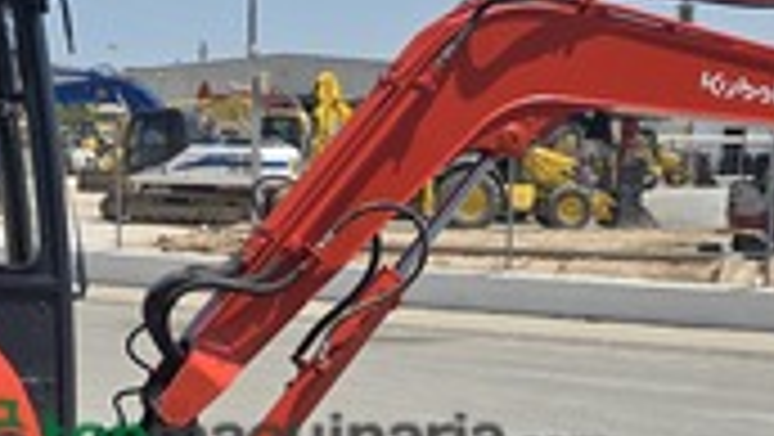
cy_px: 436
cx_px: 272
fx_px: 1643
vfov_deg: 14.9
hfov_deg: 26.4
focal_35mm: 80
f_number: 1.7
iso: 80
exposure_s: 1/7333
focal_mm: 6.3
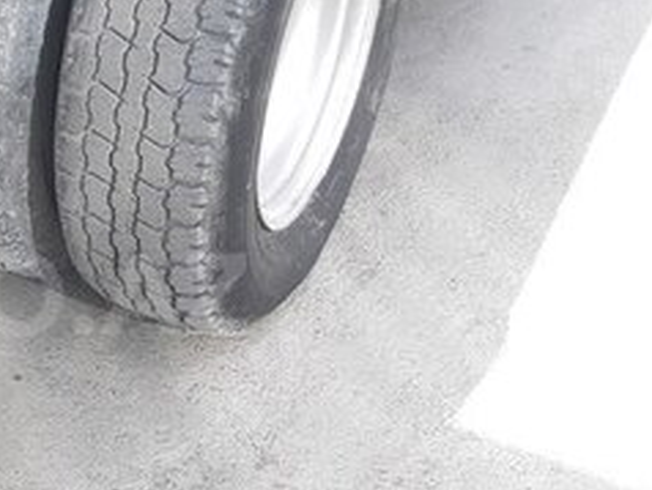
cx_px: -33
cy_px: 294
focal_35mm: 72
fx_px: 1358
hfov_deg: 25.4
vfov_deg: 20.5
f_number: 1.7
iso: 40
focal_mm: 3.93
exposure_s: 1/190
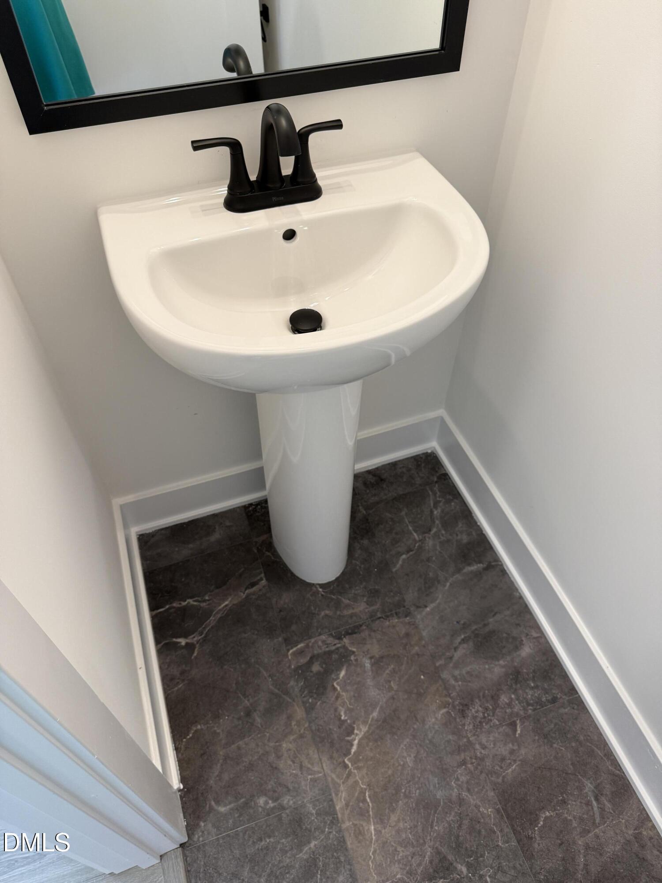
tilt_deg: -50.1
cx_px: 331
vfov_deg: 71.6
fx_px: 612
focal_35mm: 24
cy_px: 442
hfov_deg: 56.8
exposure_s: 1/120
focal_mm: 6.76
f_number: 1.78
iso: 160
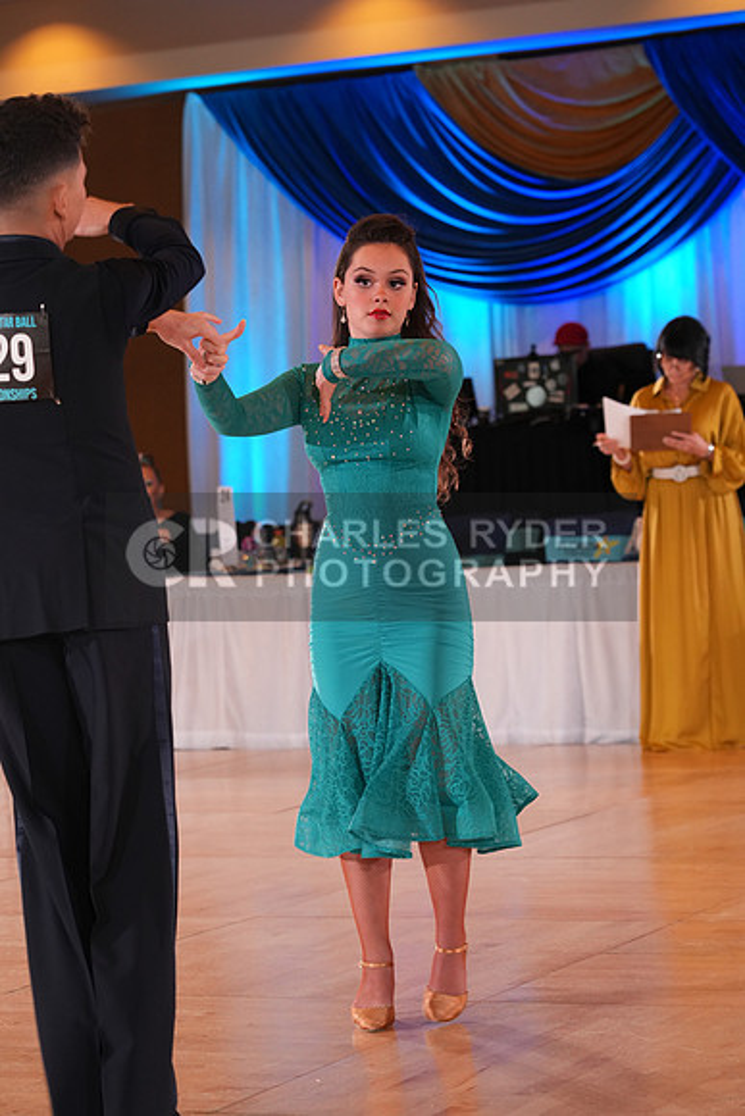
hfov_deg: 13.0
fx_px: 3257
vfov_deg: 19.5
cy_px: 558
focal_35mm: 105
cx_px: 372
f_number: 5
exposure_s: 1/160
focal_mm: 105
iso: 1250
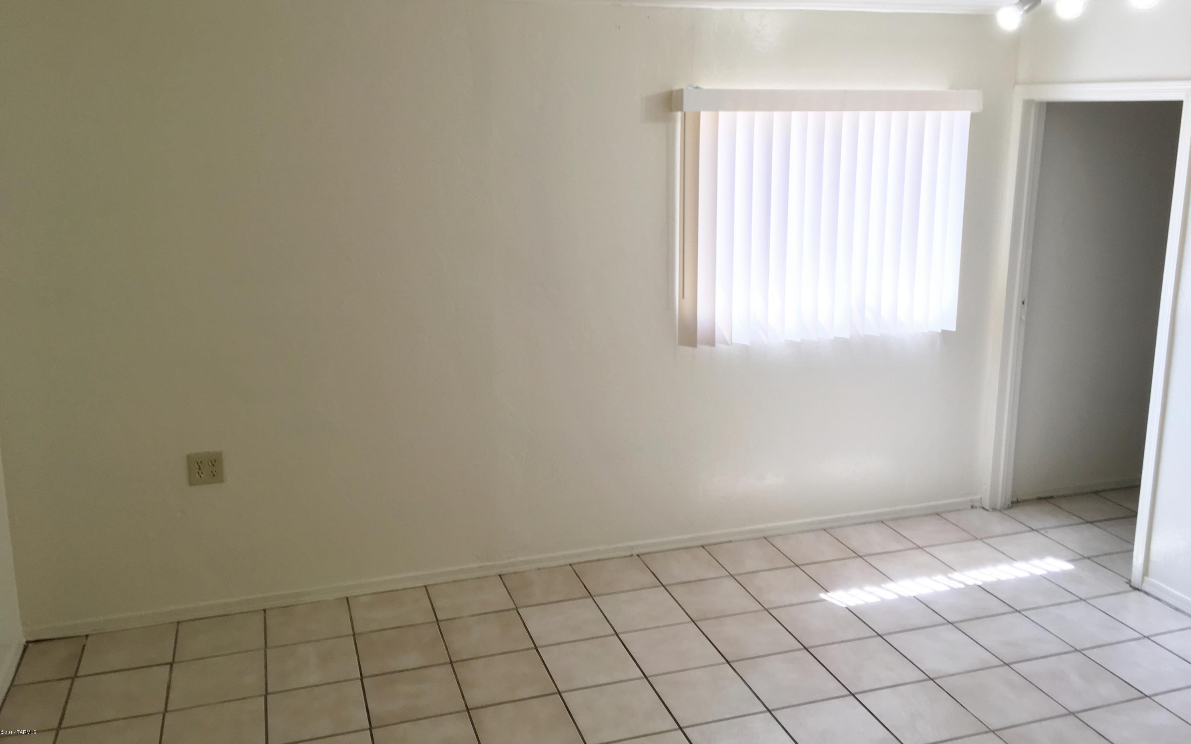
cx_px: 599
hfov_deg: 61.2
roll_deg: -0.7
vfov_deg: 40.5
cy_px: 310
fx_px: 1006
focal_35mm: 31
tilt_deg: -11.4
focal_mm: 4.15
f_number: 2.2
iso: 32
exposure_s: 1/60
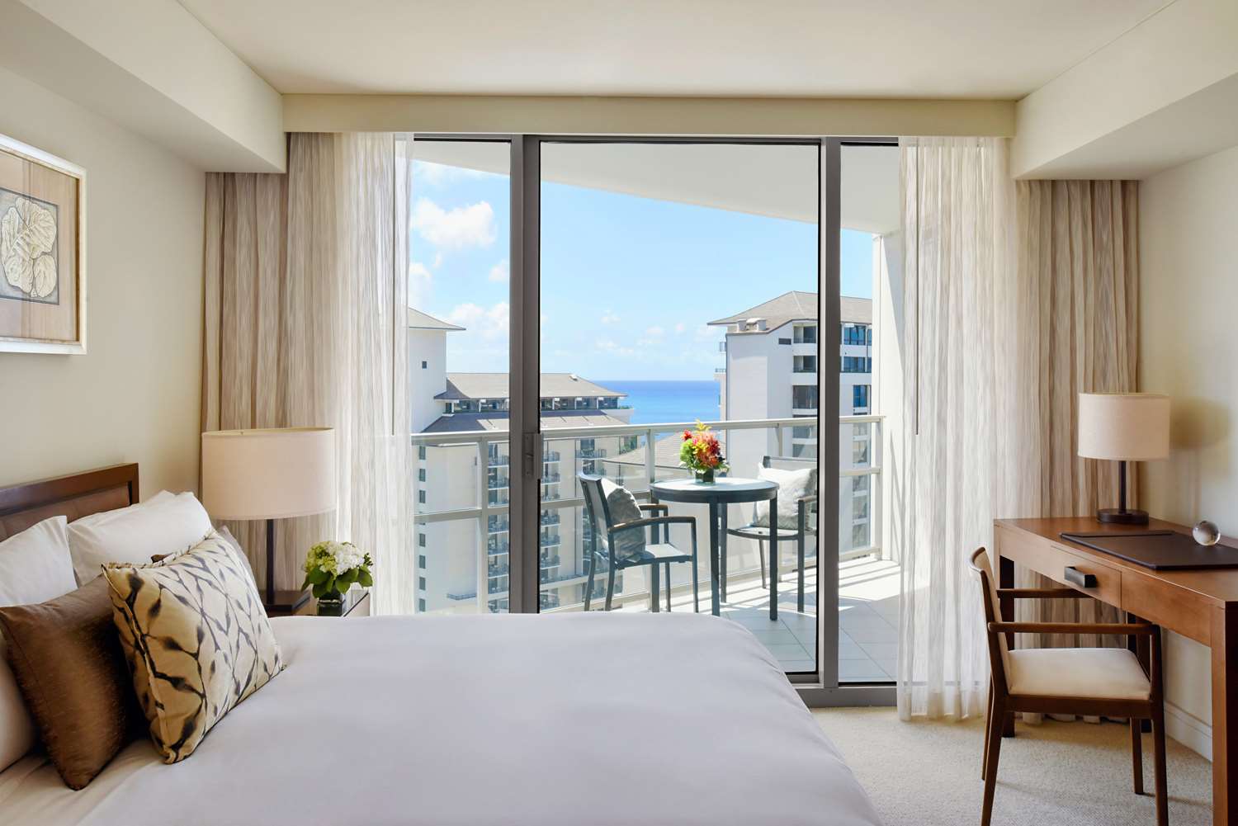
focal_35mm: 29
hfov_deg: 63.6
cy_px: 413
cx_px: 619
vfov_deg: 45.0
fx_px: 998
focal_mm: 29
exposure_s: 1/20
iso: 500
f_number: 16
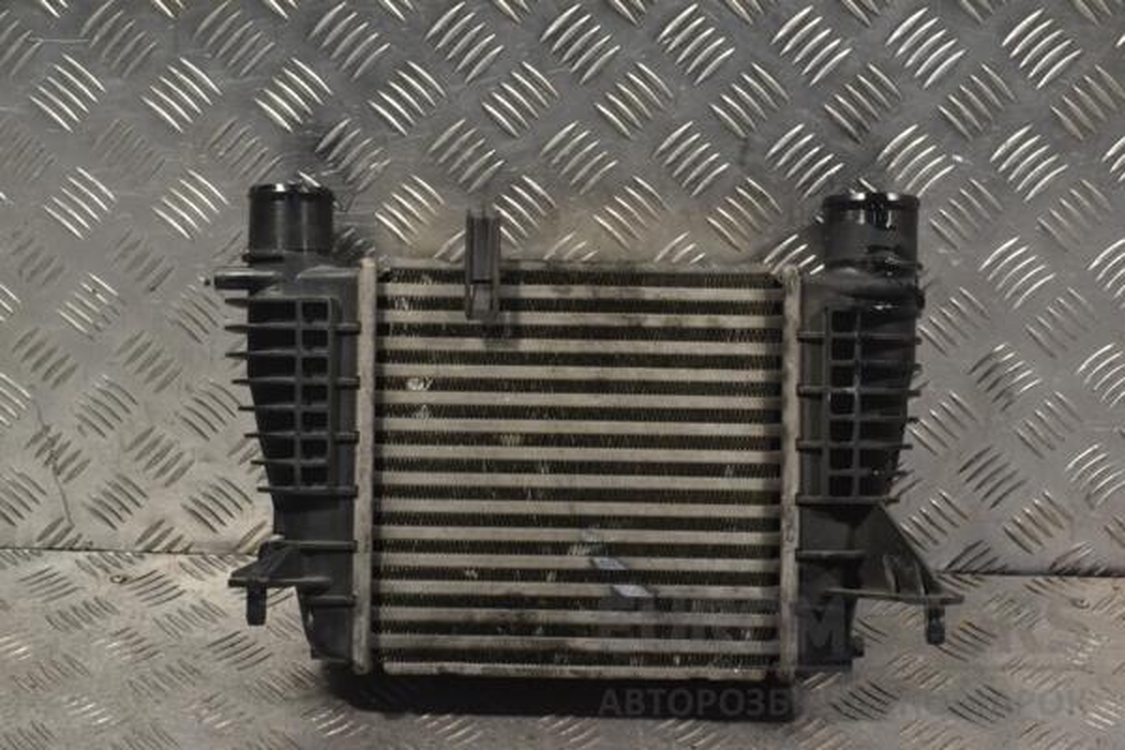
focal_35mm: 57
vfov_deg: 23.8
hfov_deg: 35.1
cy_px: 375
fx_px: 1781
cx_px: 562
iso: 3200
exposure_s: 1/320
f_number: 9
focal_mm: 38
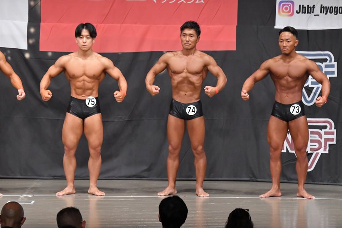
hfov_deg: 10.2
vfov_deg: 6.8
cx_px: 171
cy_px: 114
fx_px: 1918
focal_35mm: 202
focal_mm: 135
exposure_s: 1/400
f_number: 5.6
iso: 6400
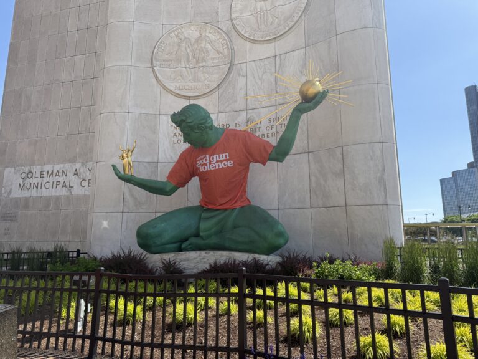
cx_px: 239
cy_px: 180
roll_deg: +0.2
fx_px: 331
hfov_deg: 71.6
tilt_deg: +9.3
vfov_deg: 56.8
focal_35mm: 24
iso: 100
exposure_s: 1/3759
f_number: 1.78
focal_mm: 6.76
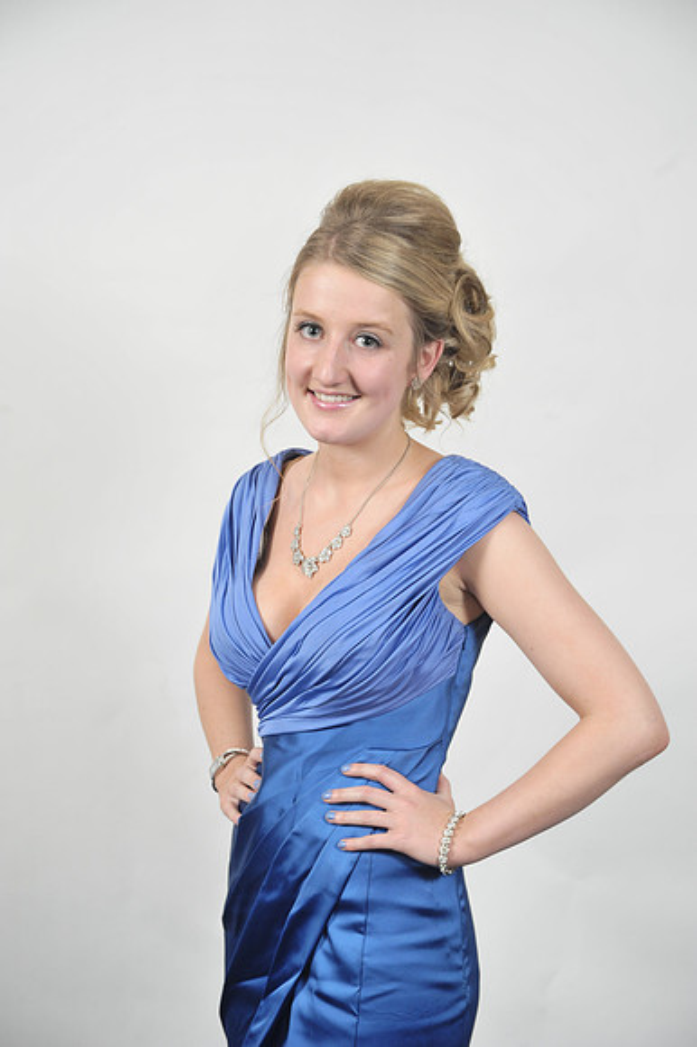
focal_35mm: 85
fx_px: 2471
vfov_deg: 23.9
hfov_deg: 16.1
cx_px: 348
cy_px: 524
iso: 1000
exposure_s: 1/160
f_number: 7.1
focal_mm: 85
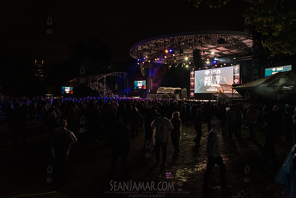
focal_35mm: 24
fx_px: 197
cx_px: 148
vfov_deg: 53.1
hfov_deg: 73.7
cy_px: 99
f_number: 3.2
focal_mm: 24
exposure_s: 1/400
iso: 6400
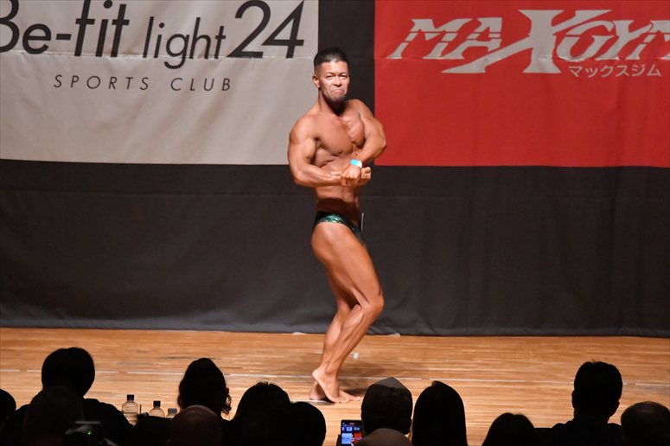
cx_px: 335
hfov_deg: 8.1
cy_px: 223
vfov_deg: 5.4
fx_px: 4744
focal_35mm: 255
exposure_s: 1/400
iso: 12800
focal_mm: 170
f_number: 5.6
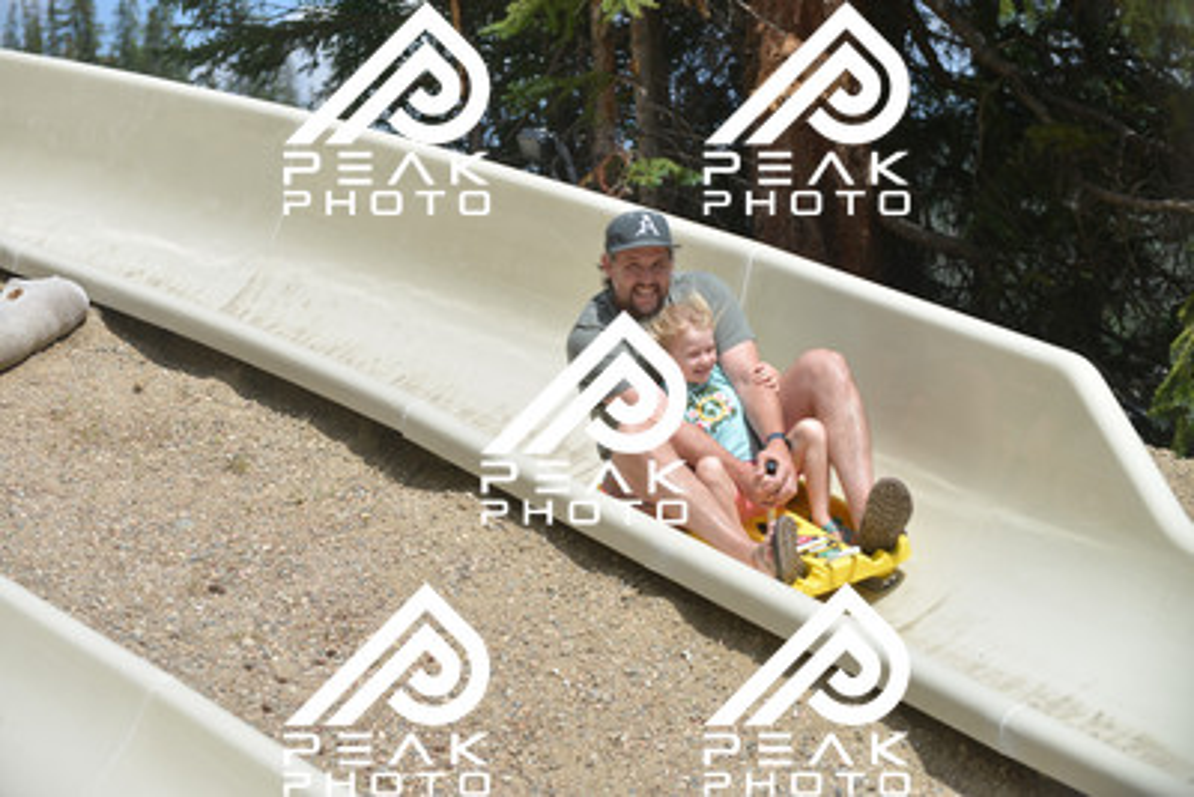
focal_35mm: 122
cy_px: 398
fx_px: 4048
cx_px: 597
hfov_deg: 16.8
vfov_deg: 11.2
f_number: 6.3
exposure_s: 1/800
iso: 140
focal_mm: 122
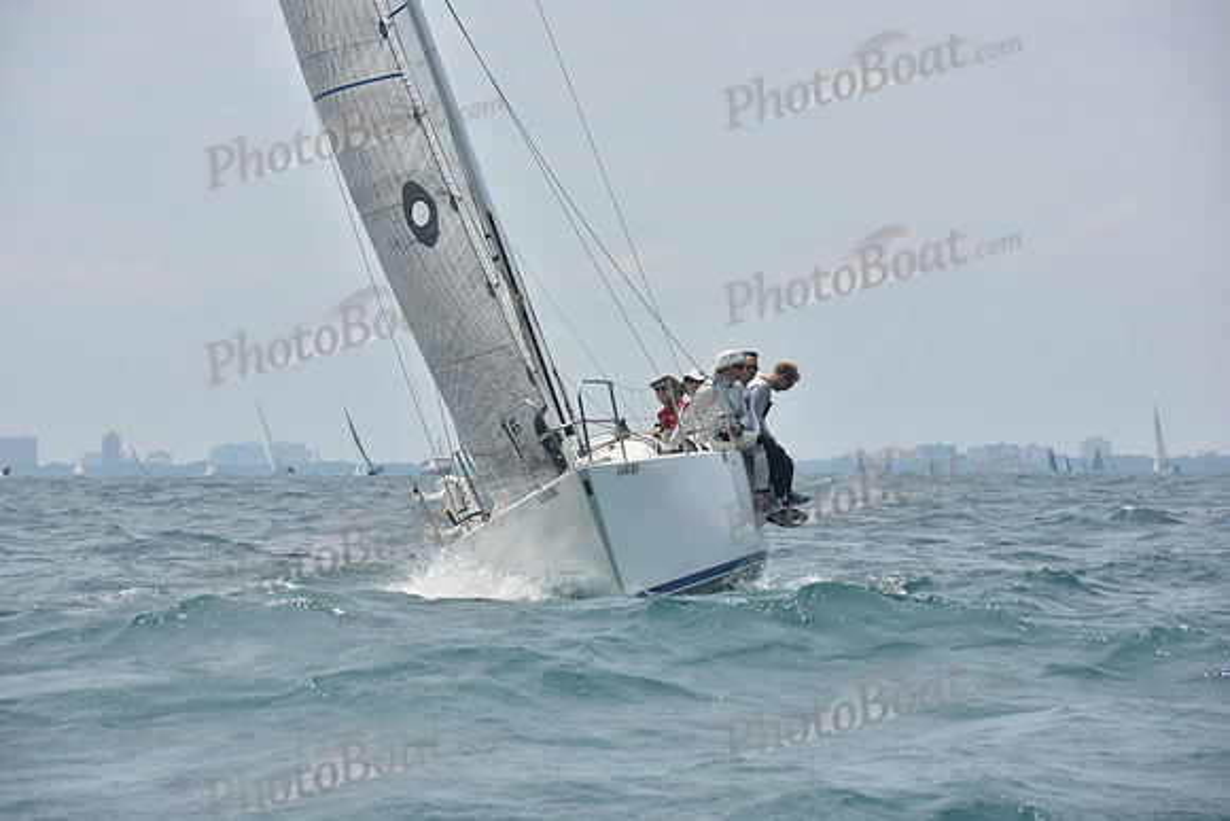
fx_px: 6835
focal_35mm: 200
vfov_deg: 6.9
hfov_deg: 10.3
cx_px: 615
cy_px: 410
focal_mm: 200
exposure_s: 1/800
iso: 250
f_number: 11
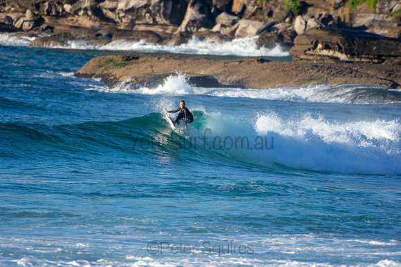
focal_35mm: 750
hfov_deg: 2.7
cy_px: 134
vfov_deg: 1.8
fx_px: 8356
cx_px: 200
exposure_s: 1/640
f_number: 5.6
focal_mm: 500
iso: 180
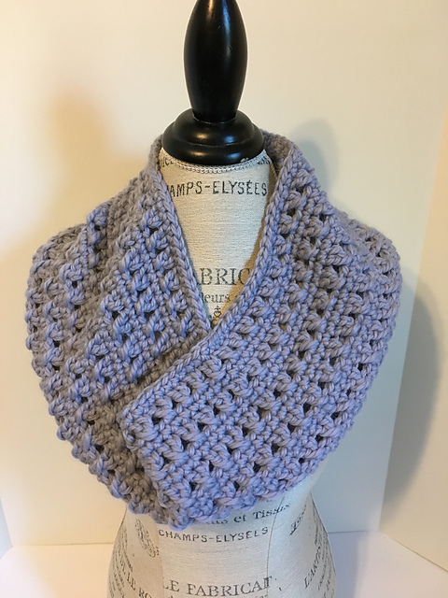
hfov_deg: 48.2
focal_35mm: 29
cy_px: 299
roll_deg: +0.7
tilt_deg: -25.8
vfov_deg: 61.7
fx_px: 500
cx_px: 224
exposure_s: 1/24
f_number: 2.2
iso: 200
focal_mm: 4.15
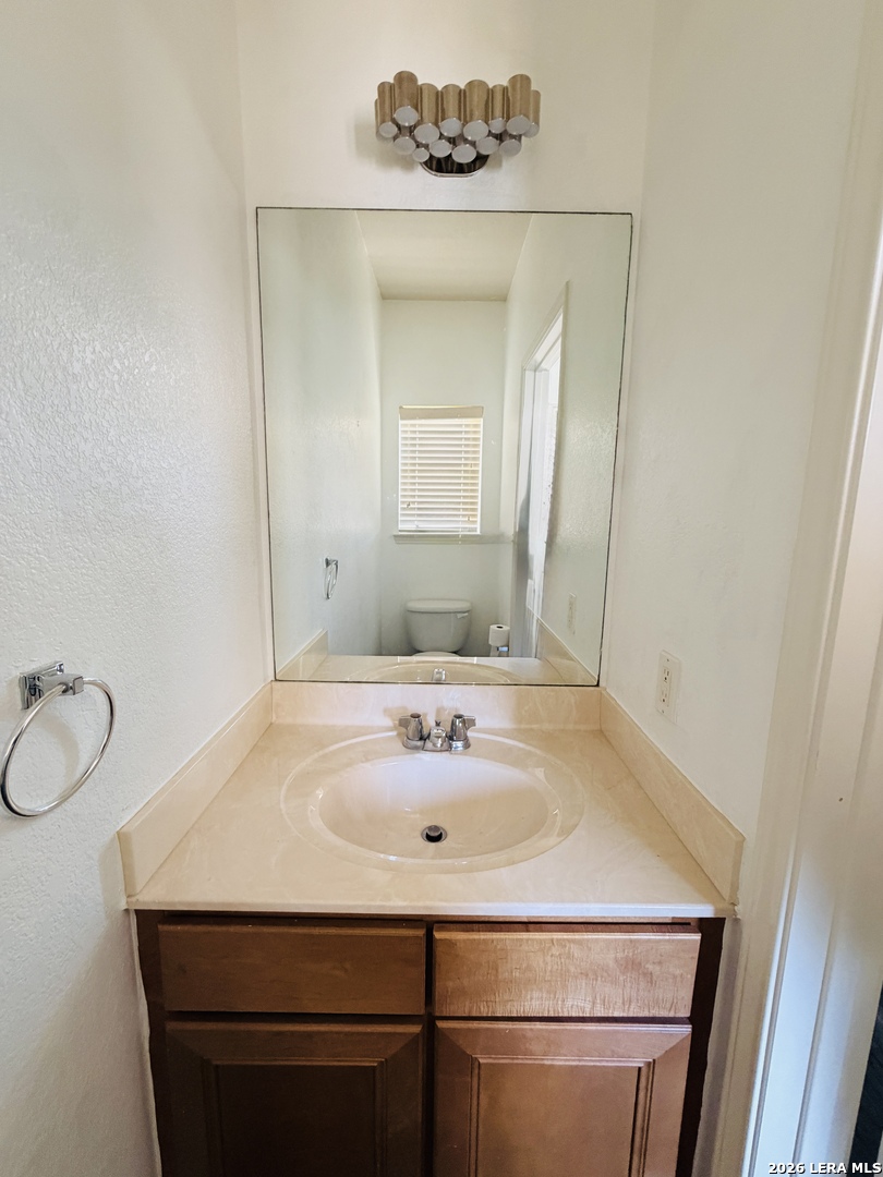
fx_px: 476
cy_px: 588
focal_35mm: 14
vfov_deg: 102.1
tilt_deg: -8.2
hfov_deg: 85.7
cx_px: 442
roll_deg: -0.9
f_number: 2.2
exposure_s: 1/76
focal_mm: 2.22
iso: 320
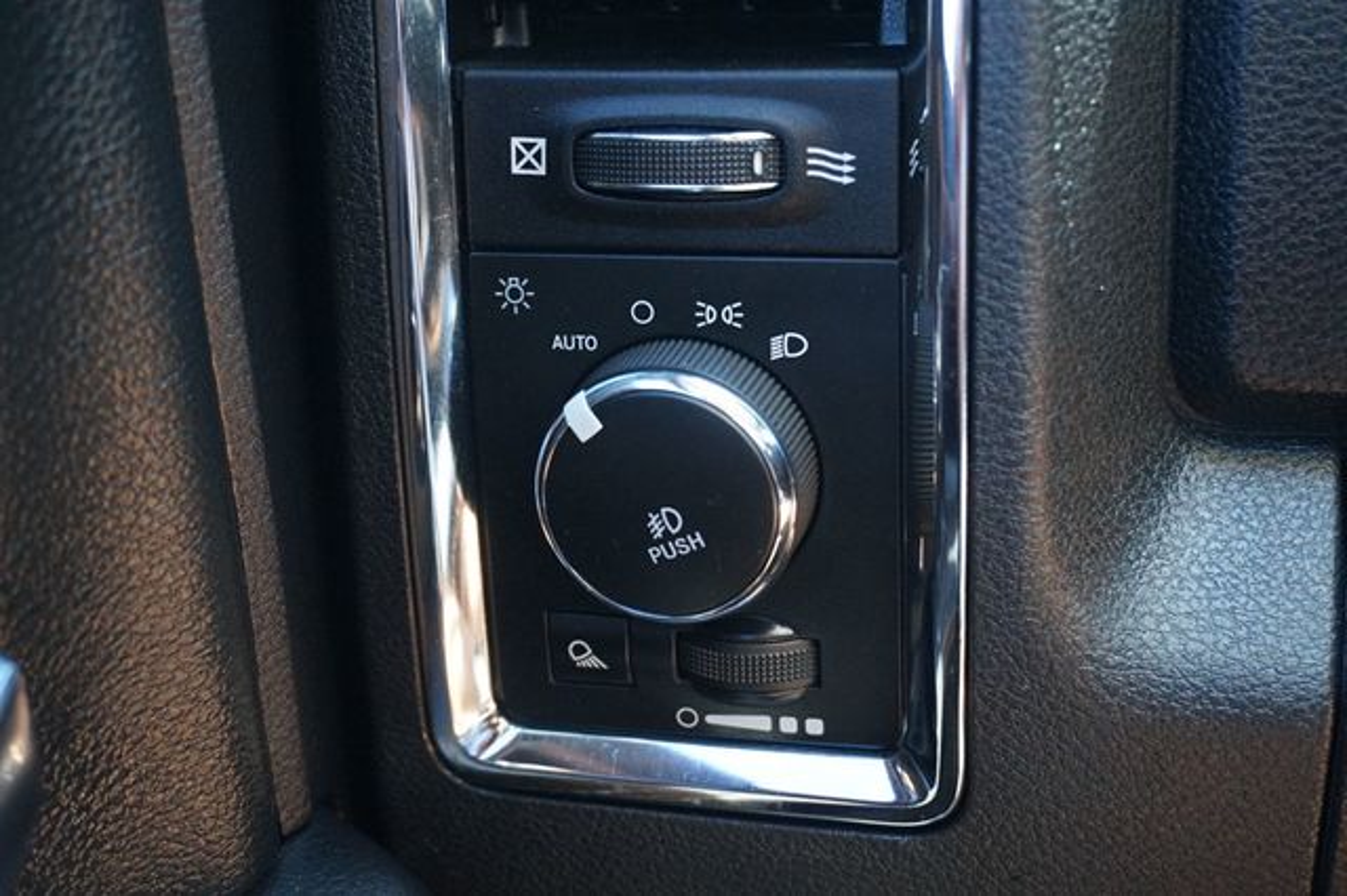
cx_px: 674
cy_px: 448
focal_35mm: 50
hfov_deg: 40.0
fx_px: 1851
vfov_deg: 27.2
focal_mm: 33
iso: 2500
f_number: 5
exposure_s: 1/60
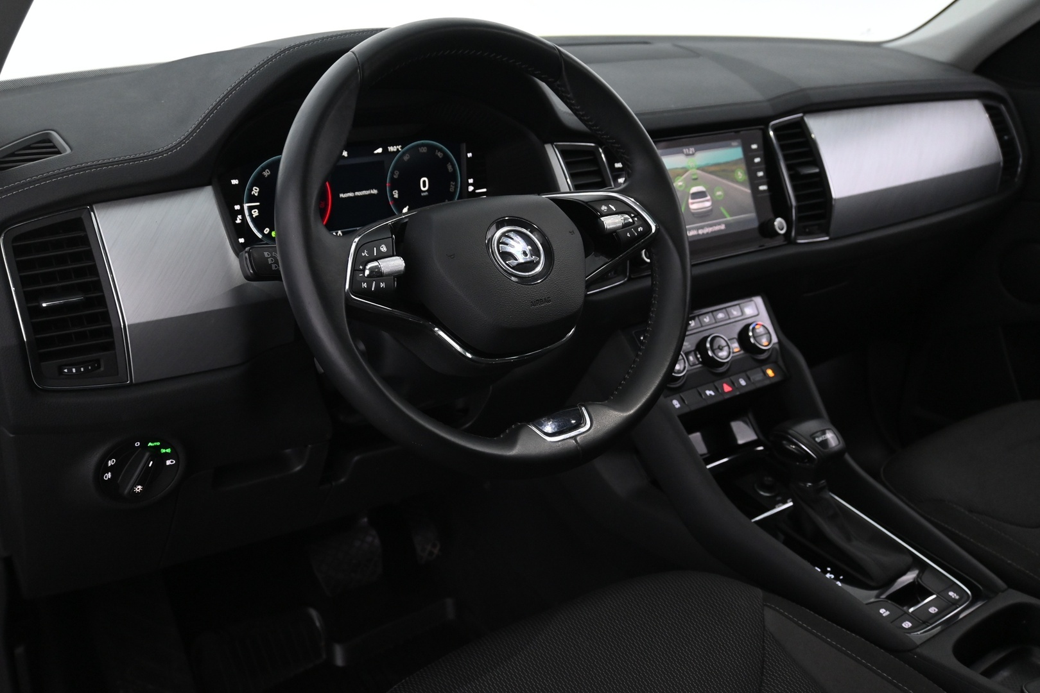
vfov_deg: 39.1
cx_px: 520
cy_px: 346
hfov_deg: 56.1
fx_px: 975
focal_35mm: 34
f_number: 4
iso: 1800
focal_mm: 22.5
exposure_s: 1/40
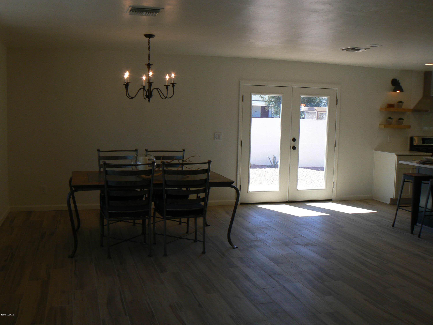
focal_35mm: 36
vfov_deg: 39.7
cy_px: 162
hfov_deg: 51.4
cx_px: 216
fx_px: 450
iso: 80
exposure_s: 1/100
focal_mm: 6
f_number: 4.5
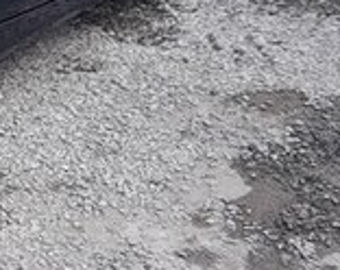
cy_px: -51
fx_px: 1164
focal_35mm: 116
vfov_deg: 12.9
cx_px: -264
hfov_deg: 14.6
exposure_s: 1/100
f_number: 1.9
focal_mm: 3.7
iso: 40
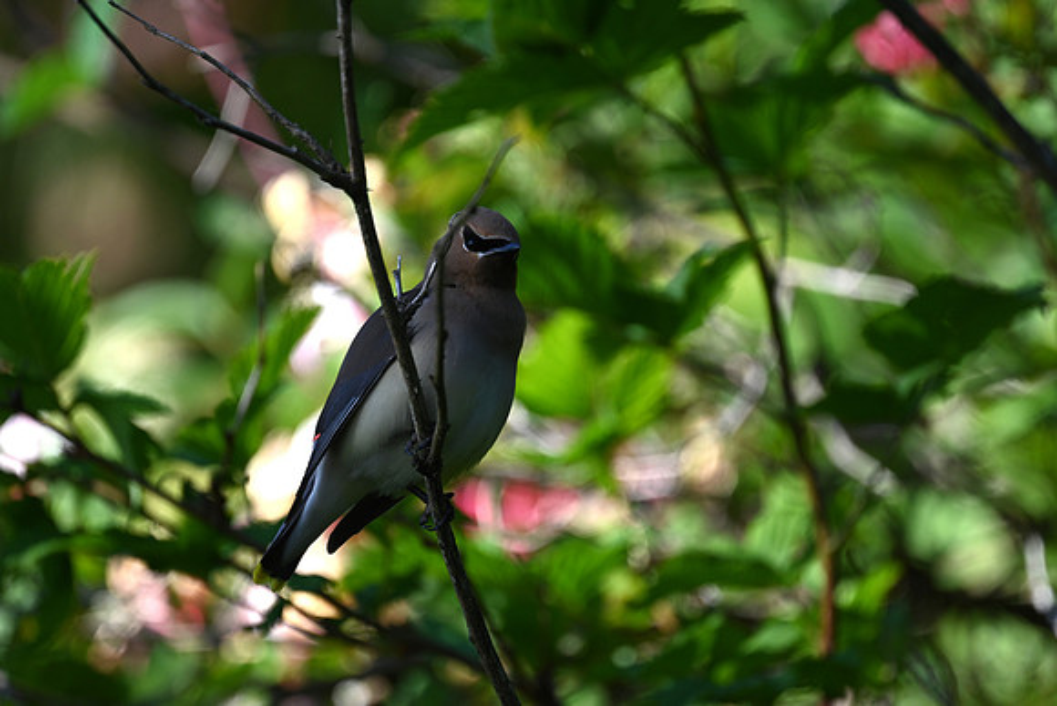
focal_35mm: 800
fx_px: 23493
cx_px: 528
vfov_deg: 1.7
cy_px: 353
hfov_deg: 2.6
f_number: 6.3
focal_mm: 800
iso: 450
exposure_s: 1/800
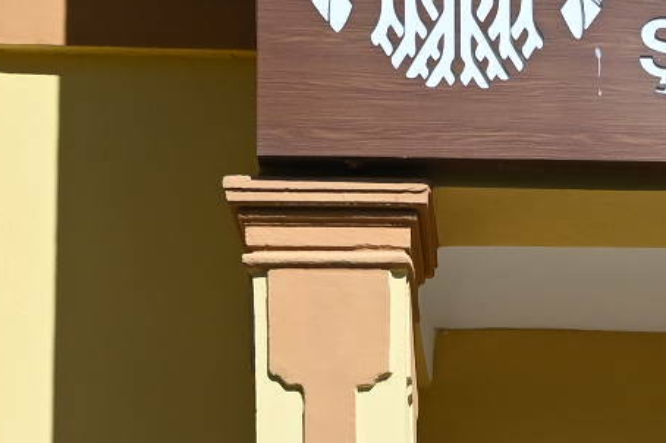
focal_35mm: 160
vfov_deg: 7.8
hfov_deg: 12.5
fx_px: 2958
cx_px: 814
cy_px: 1159
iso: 160
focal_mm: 24
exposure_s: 1/800
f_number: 6.3
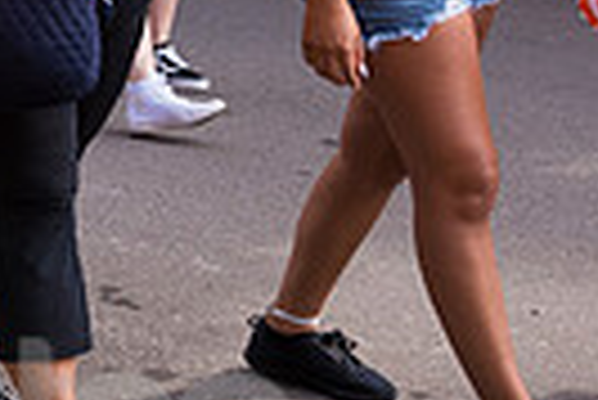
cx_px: -481
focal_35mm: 135
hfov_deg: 13.6
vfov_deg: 10.0
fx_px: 2245
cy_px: -133
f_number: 6.3
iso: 500
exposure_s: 1/500
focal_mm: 31
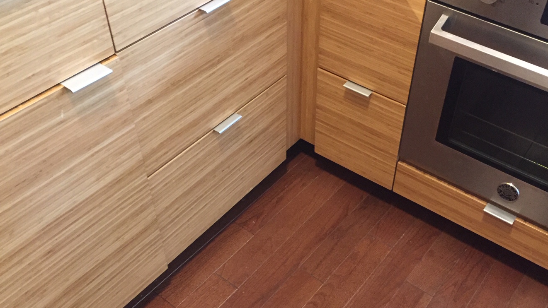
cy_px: 164
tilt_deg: -44.6
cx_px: 335
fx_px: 567
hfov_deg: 51.2
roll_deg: -4.3
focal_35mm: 39
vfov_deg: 30.4
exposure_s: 1/15
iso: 250
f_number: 2.2
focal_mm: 4.15
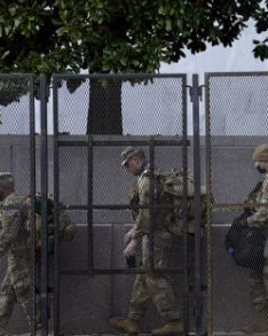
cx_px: 329
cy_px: 177
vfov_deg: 17.0
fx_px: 1122
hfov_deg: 13.2
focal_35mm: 113
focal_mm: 50
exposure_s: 1/160
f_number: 2.8
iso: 50
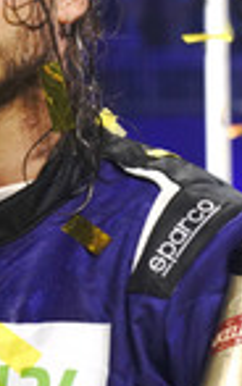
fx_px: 1708
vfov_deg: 12.9
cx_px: 20
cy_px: 186
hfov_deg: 8.1
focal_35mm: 162
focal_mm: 52
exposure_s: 1/320
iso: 1000
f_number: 3.2
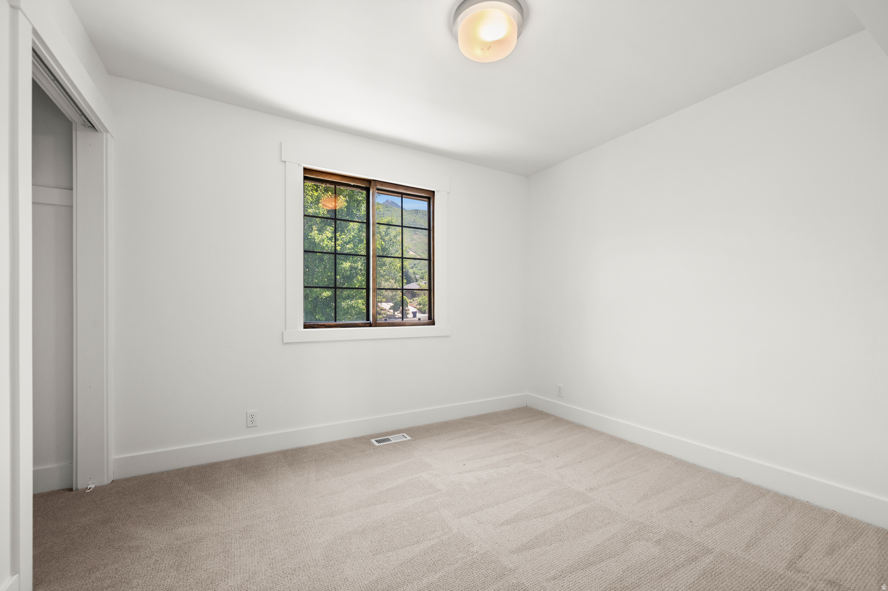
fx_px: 345
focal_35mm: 14
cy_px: 296
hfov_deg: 104.3
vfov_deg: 81.2
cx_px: 444
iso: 500
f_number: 7.1
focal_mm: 14
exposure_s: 1/10
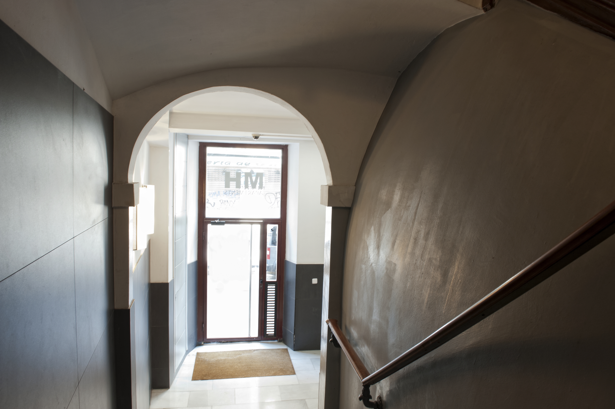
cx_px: 308
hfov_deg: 73.8
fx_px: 410
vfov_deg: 53.1
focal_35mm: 24
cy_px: 204
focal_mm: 24
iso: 400
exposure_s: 1/2
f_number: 11
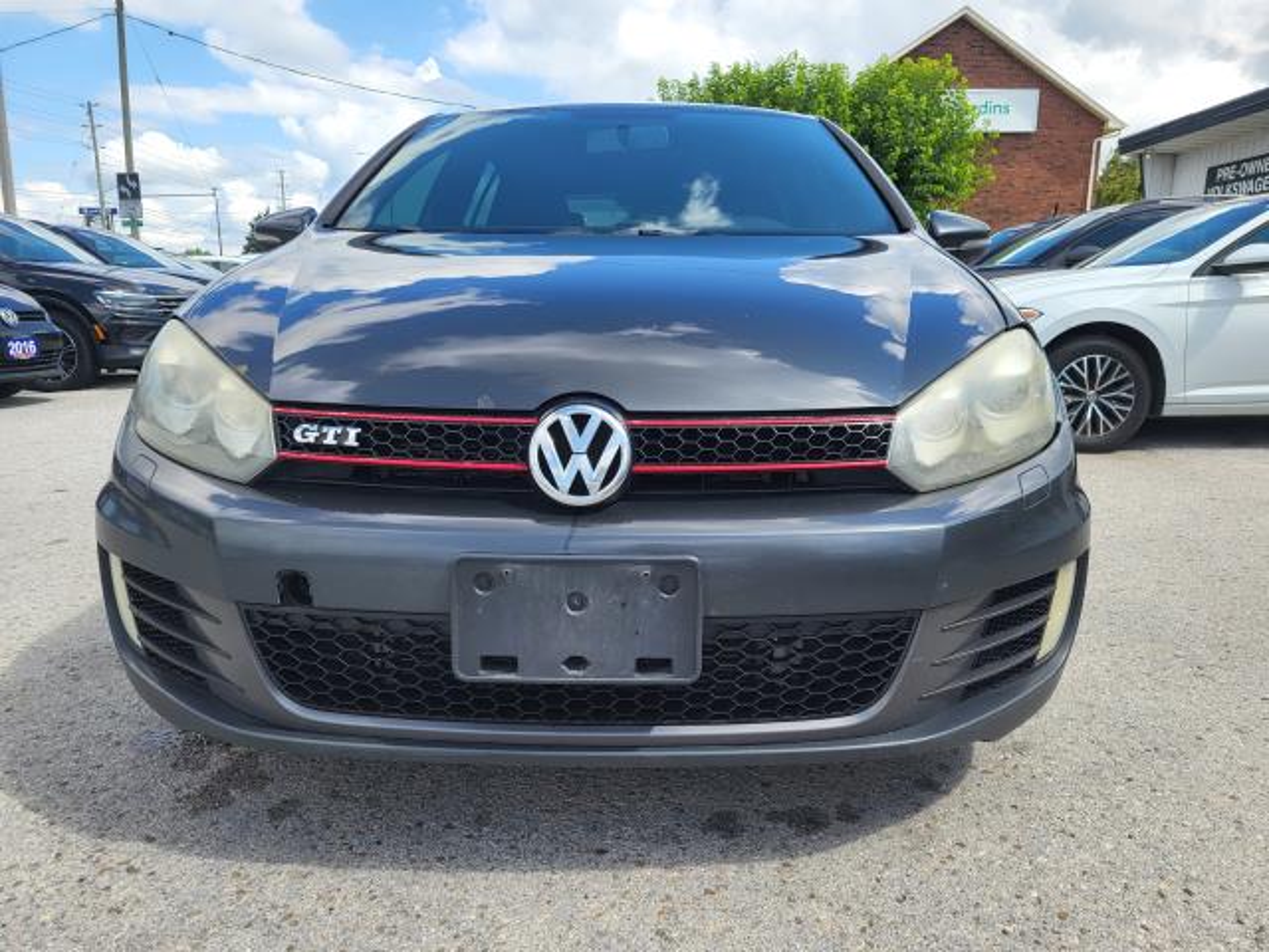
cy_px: 476
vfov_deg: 53.1
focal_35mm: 26
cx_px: 634
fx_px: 953
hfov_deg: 67.3
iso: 40
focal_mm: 5.4
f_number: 1.8
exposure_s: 1/1350
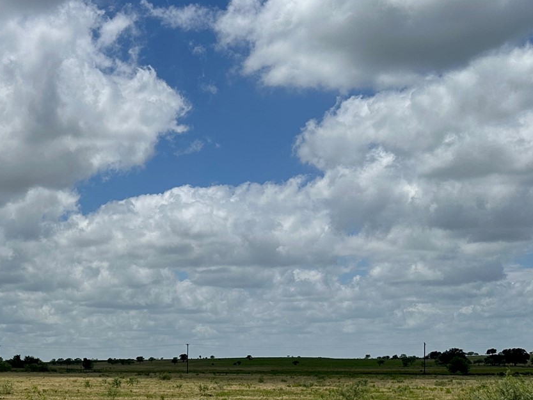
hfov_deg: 30.8
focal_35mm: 59
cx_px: 25
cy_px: 387
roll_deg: +0.2
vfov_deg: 23.9
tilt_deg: -1.2
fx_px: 909
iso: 80
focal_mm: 6.86
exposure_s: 1/10753
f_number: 1.78
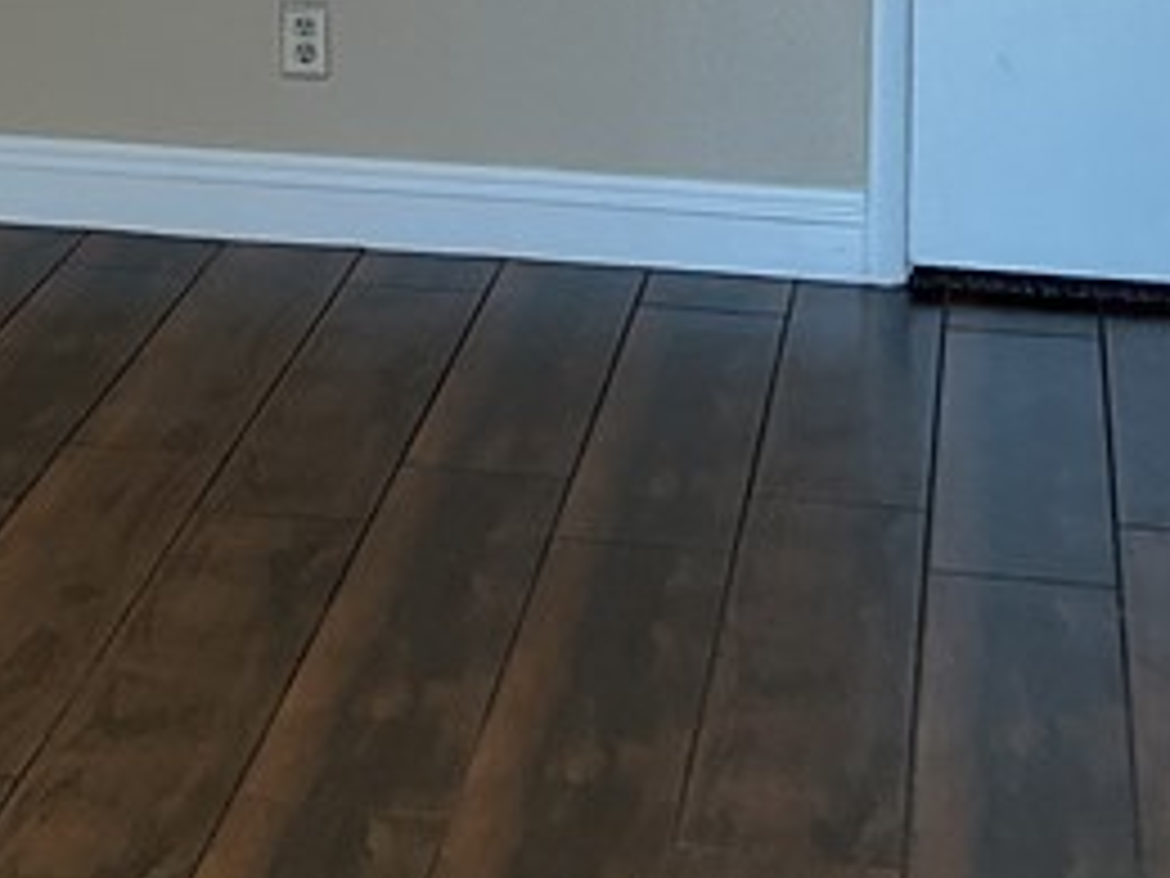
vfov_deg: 12.4
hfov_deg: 17.0
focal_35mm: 114
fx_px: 3853
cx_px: 54
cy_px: -387
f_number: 1.8
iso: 50
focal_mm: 3
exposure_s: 1/120
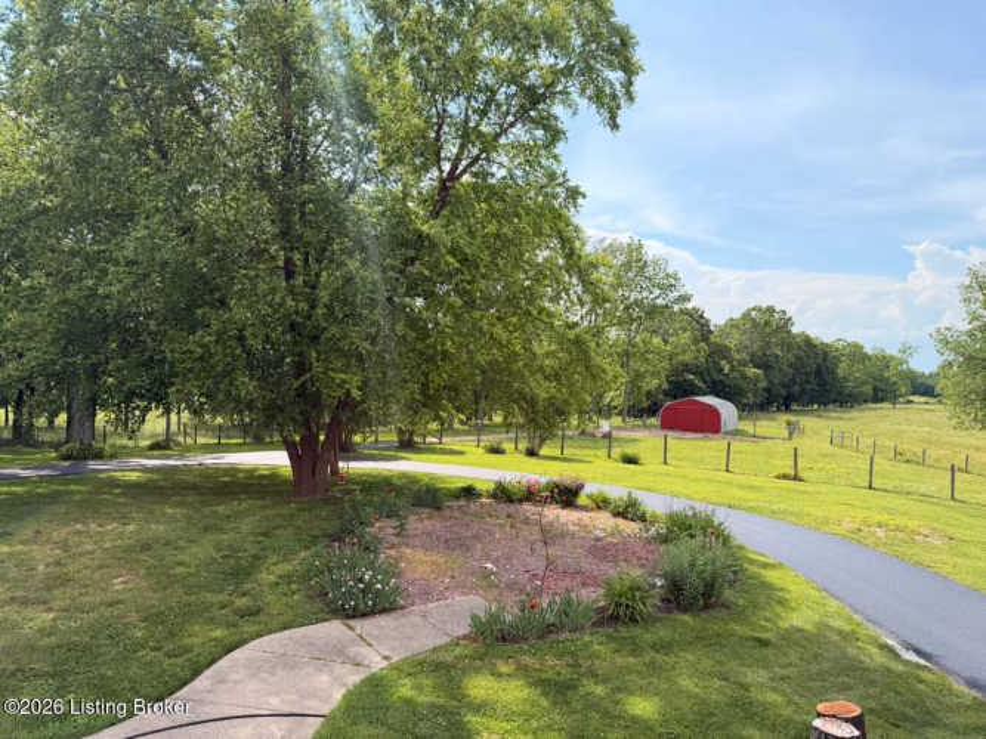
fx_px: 683
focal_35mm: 24
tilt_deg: +4.6
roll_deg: -1.1
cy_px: 370
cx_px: 493
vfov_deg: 56.8
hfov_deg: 71.6
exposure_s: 1/2110
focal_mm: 6.76
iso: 80
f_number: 1.78
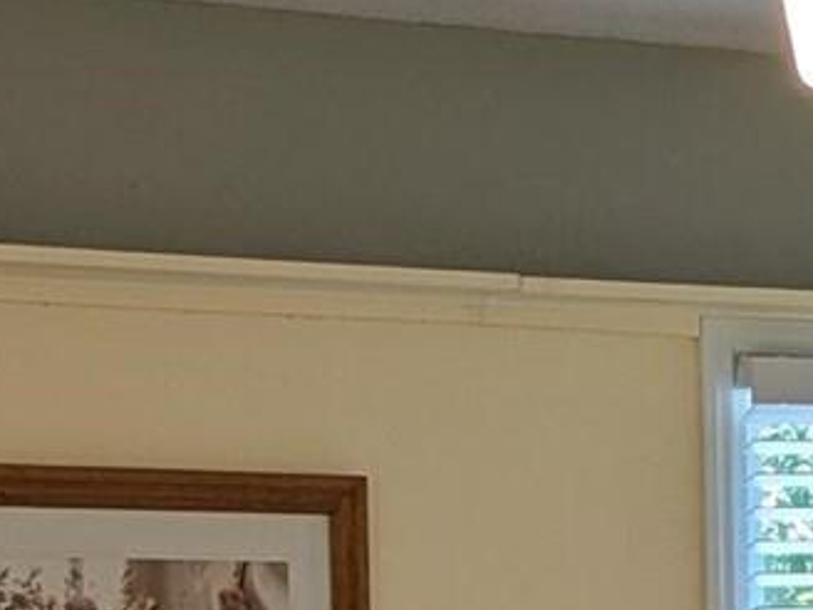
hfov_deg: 12.4
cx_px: 957
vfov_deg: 8.8
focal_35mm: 156
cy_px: 1339
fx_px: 3664
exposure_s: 1/40
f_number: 1.89
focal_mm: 5.43
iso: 39
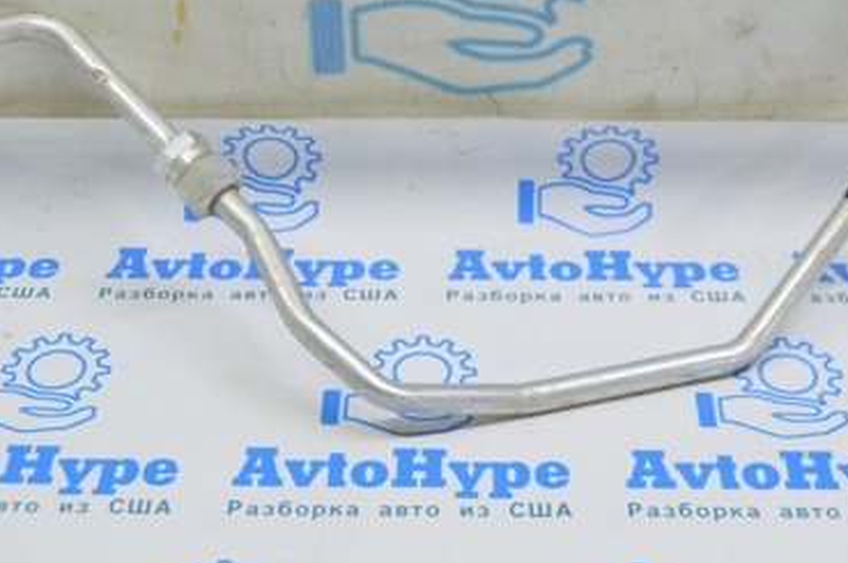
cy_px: 114
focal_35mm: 78
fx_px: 1835
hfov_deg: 26.0
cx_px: 441
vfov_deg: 17.3
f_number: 5.6
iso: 400
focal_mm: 30
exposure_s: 1/25
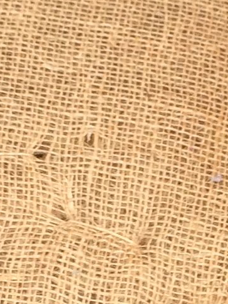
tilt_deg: -52.9
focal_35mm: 195
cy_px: 298
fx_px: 1712
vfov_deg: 10.1
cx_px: 228
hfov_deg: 7.6
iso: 32
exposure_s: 1/154
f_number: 2.2
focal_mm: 4.15
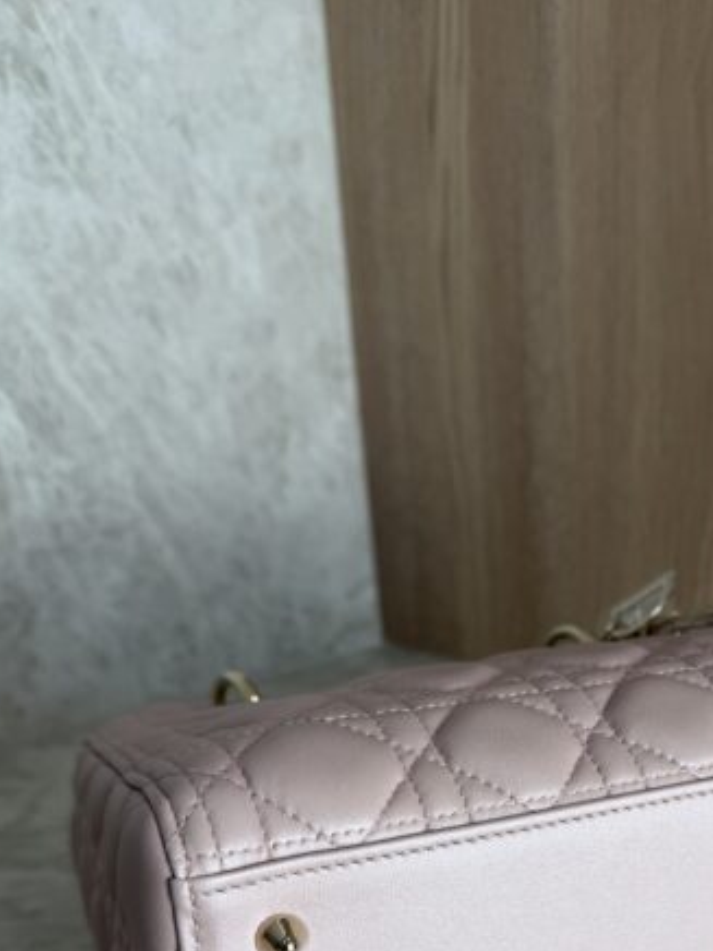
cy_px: 866
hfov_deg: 31.9
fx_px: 1208
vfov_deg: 39.6
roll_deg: +1.1
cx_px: 584
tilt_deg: -25.3
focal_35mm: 44
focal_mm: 6.76
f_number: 1.78
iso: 50
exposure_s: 1/143
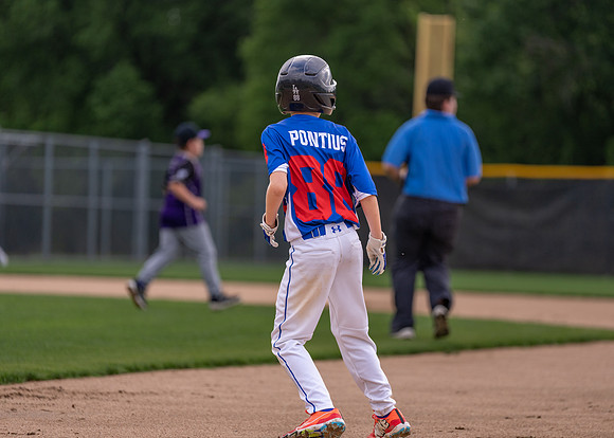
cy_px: 219
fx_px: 3137
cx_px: 307
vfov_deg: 8.0
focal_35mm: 180
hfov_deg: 11.2
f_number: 2.8
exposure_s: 1/2500
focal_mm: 167
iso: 320
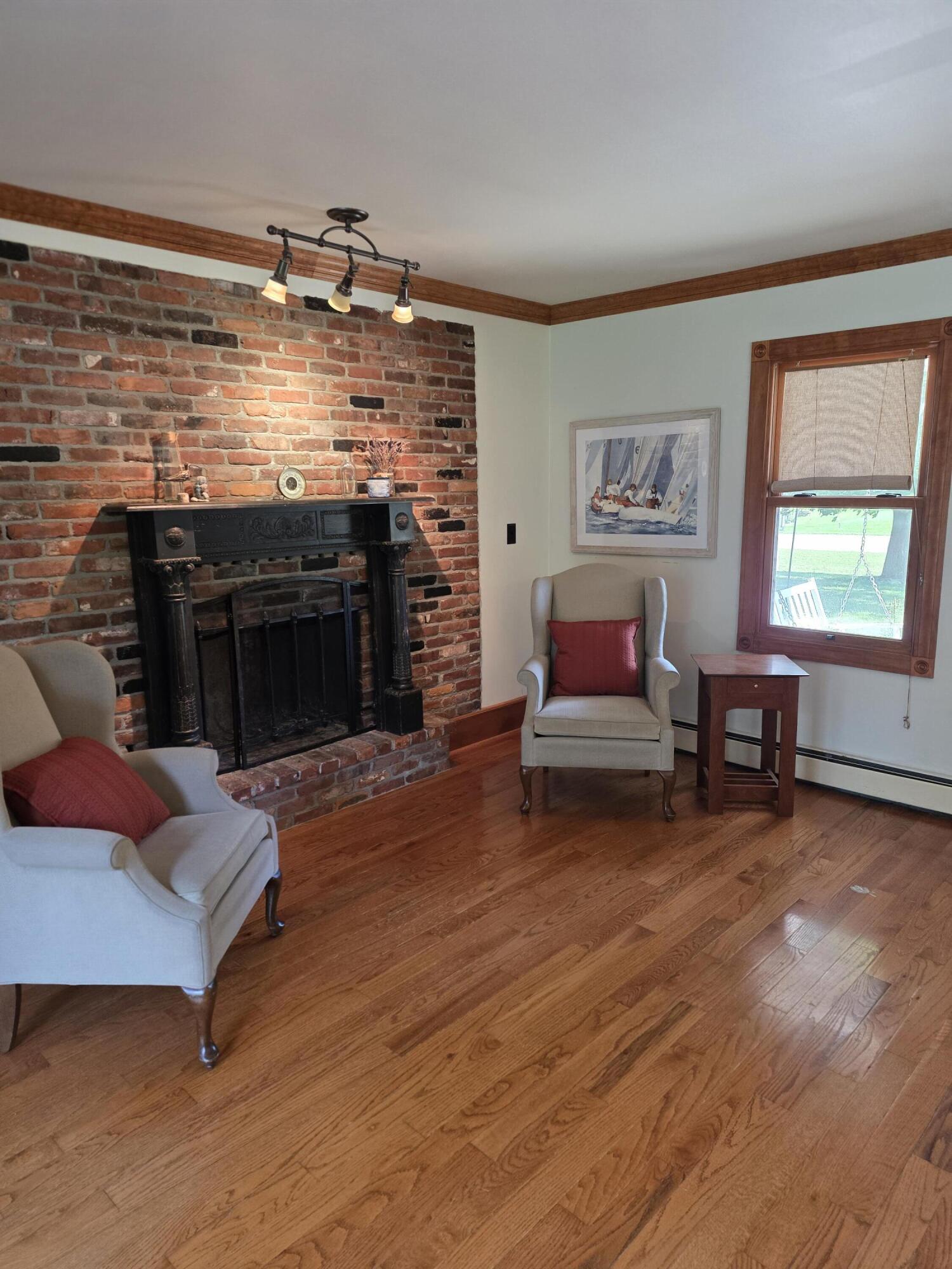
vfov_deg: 73.9
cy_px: 634
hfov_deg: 58.9
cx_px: 476
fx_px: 843
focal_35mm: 23
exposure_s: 1/120
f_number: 1.7
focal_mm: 6.3
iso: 250
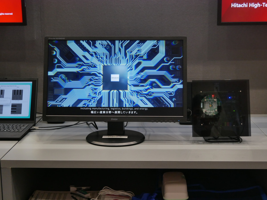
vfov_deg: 25.2
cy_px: 100
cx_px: 134
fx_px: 447
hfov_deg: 33.2
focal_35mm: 58
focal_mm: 29
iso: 640
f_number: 5.3
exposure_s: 1/60
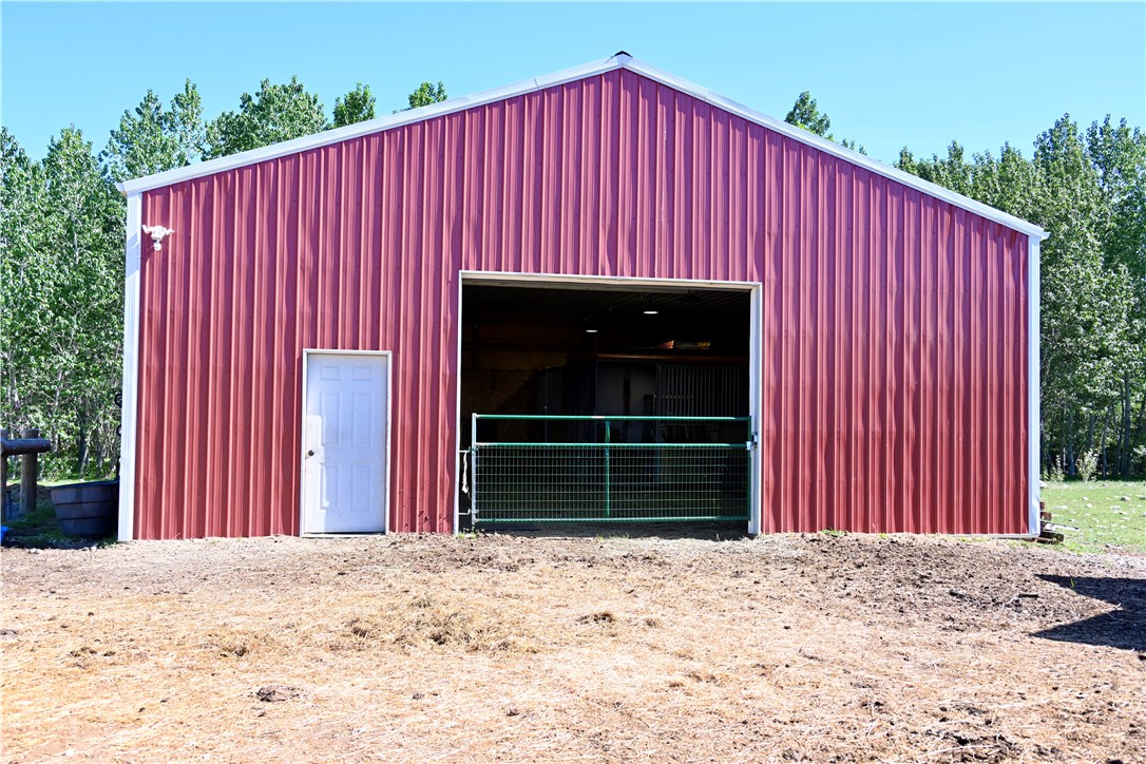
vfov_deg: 37.9
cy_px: 382
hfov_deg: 54.4
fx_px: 1114
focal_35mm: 35
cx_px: 573
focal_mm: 35
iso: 180
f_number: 5.6
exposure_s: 1/250
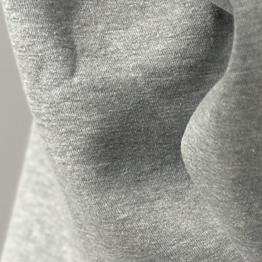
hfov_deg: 7.1
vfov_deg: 7.1
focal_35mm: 245
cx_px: 105
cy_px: 55
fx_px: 2098
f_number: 1.78
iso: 100
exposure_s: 1/100
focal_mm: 6.86
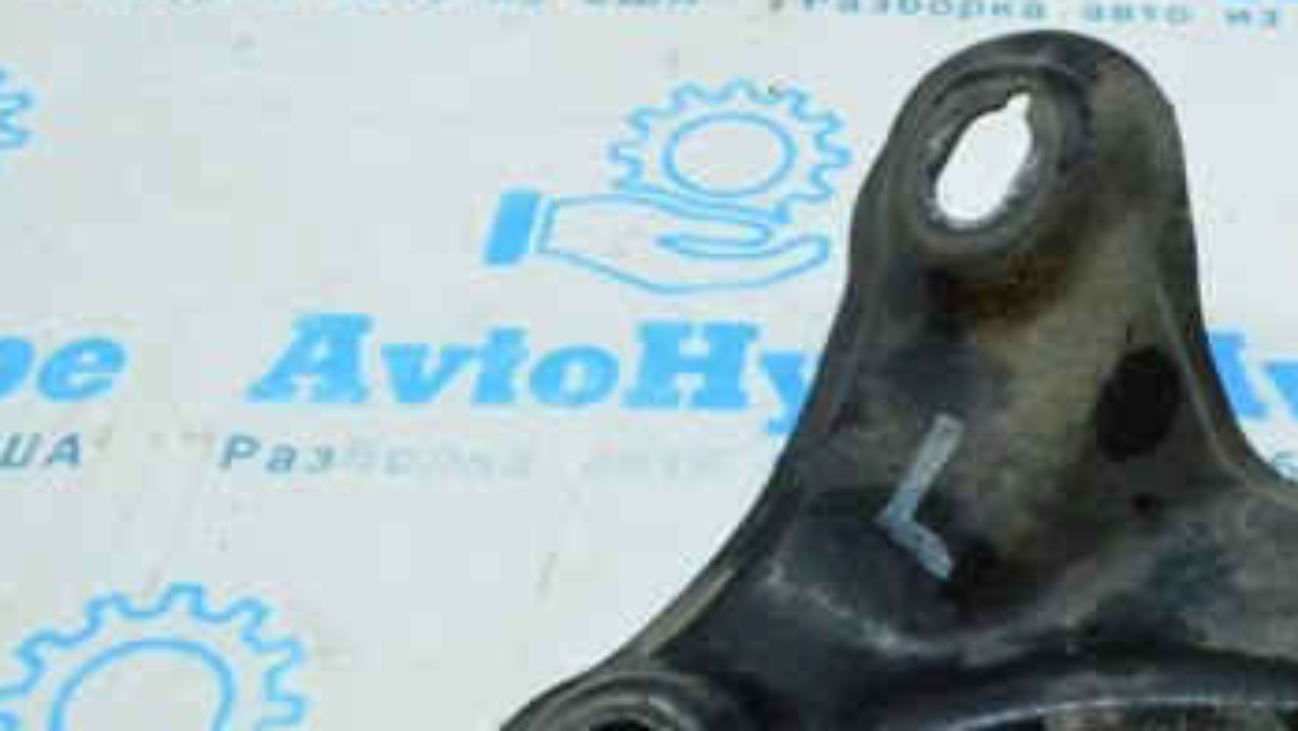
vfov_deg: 22.9
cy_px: 539
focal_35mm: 52
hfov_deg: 37.4
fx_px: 1790
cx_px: 1156
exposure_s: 1/30
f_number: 22
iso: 6400
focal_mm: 18
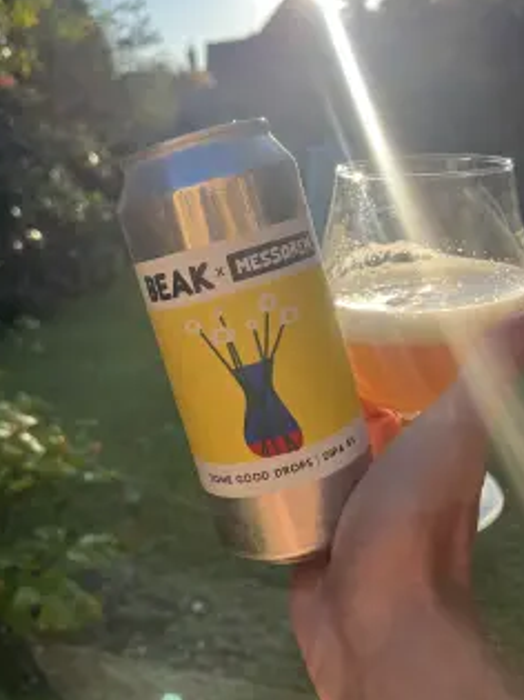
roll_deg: +8.1
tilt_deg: -16.5
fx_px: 667
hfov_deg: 42.9
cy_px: 329
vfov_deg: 55.3
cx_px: 240
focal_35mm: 33
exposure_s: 1/1672
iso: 50
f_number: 1.6
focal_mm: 5.1
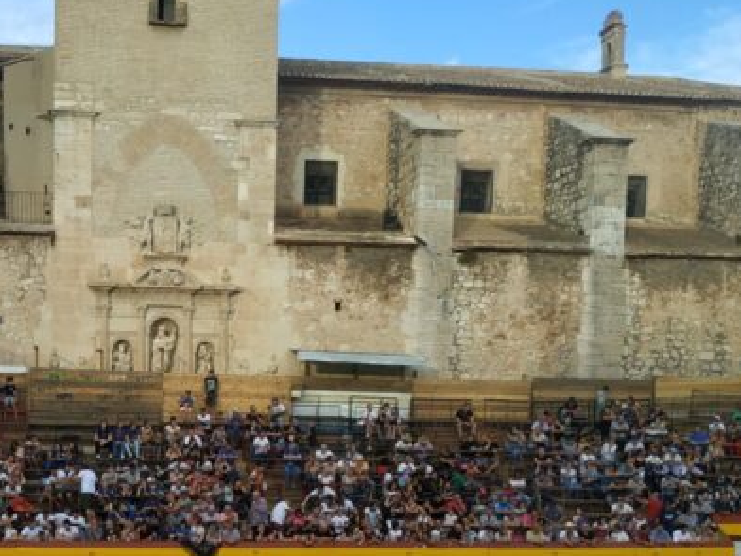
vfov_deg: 29.7
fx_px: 1006
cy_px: 488
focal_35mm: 47
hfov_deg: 39.5
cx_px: 195
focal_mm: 3.94
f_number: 1.9
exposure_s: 1/594
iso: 125
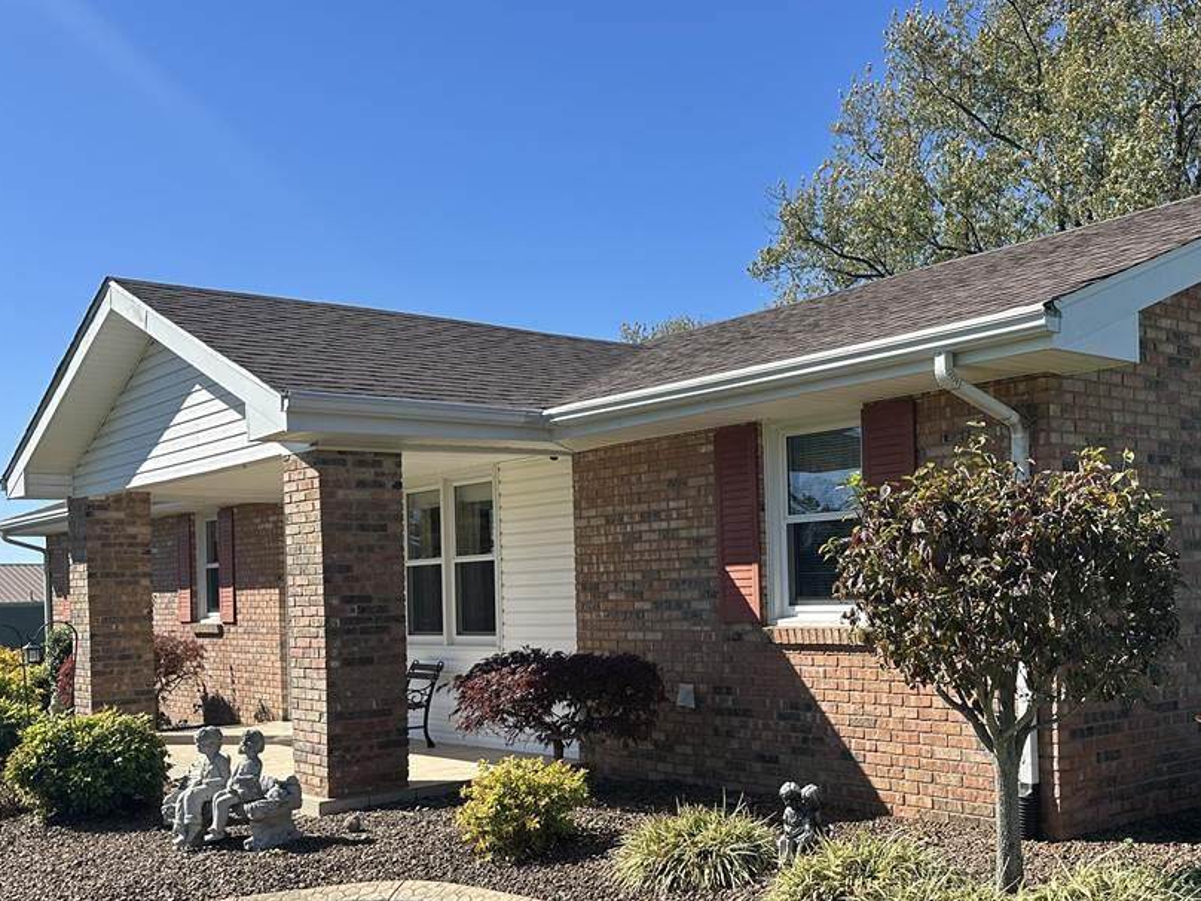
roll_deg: +2.2
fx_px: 1318
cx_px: 871
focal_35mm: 38
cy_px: 569
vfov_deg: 37.5
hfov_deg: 47.5
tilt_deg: -1.7
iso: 80
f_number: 1.78
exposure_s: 1/2809
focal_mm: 6.86
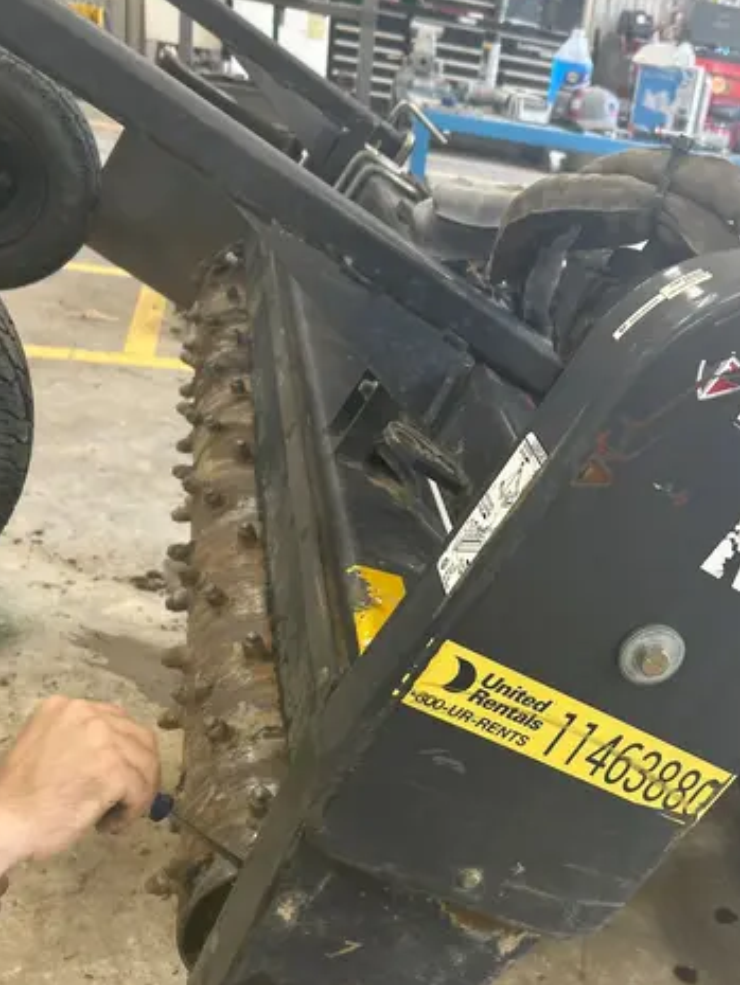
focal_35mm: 41
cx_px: 549
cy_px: 628
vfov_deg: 45.3
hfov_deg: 34.5
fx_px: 1168
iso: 50
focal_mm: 5.7
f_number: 1.5
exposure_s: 1/121
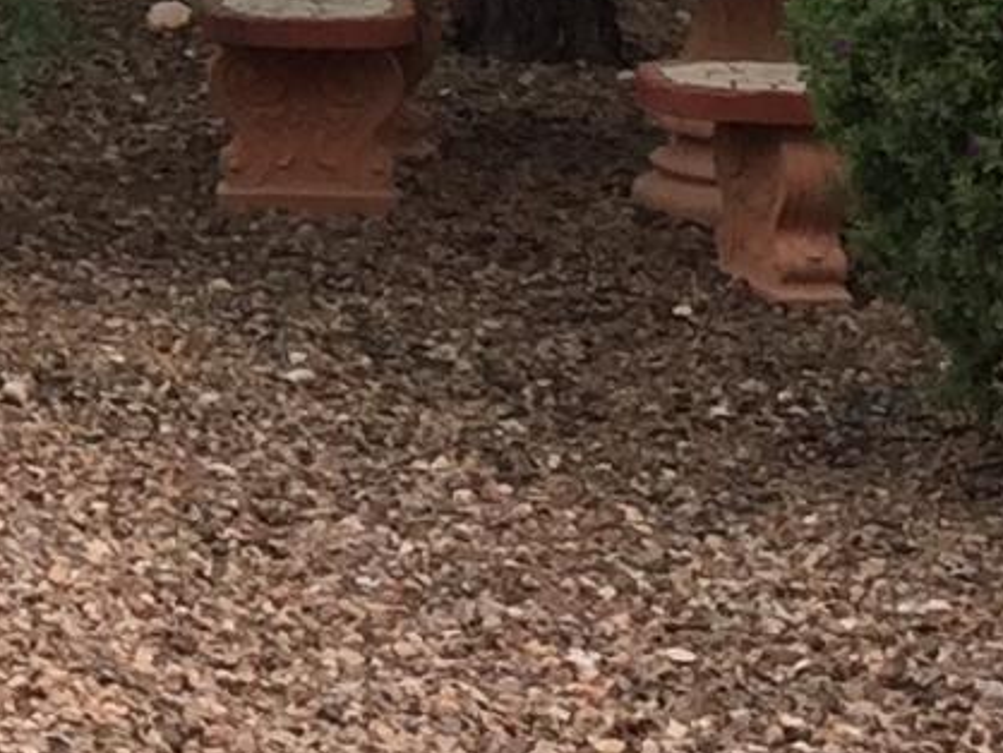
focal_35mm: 208
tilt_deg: -1.1
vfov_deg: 6.9
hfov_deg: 8.7
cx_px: -1296
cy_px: -676
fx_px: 6030
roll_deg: -0.6
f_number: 2.2
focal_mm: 4.15
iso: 32
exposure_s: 1/370
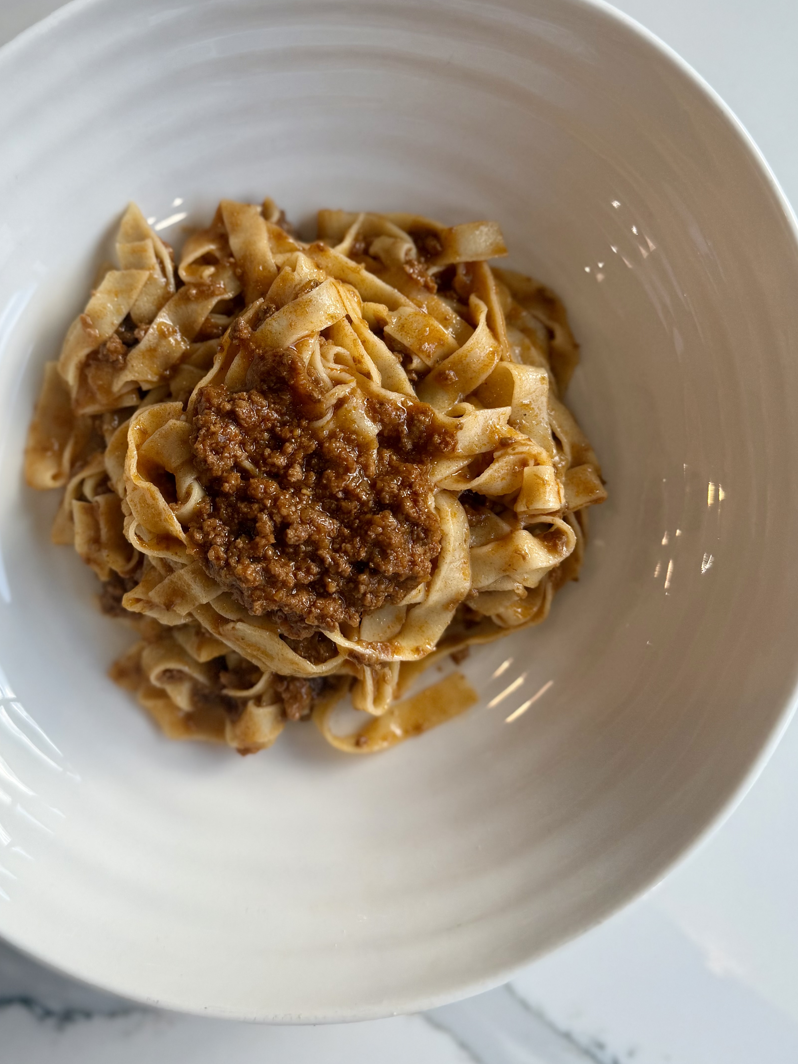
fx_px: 984
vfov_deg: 56.6
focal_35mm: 32
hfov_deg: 44.0
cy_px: 452
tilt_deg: -88.5
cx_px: 327
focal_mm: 6.76
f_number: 1.78
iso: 64
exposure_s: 1/278
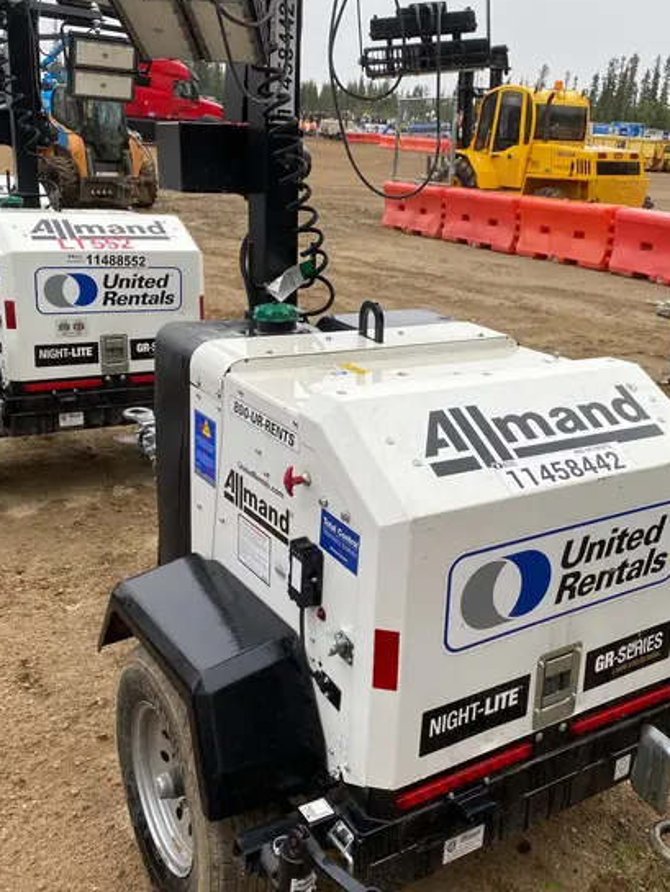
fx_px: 903
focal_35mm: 35
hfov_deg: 40.6
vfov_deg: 52.6
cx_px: 393
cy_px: 444
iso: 32
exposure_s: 1/384
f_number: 1.8
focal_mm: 4.25
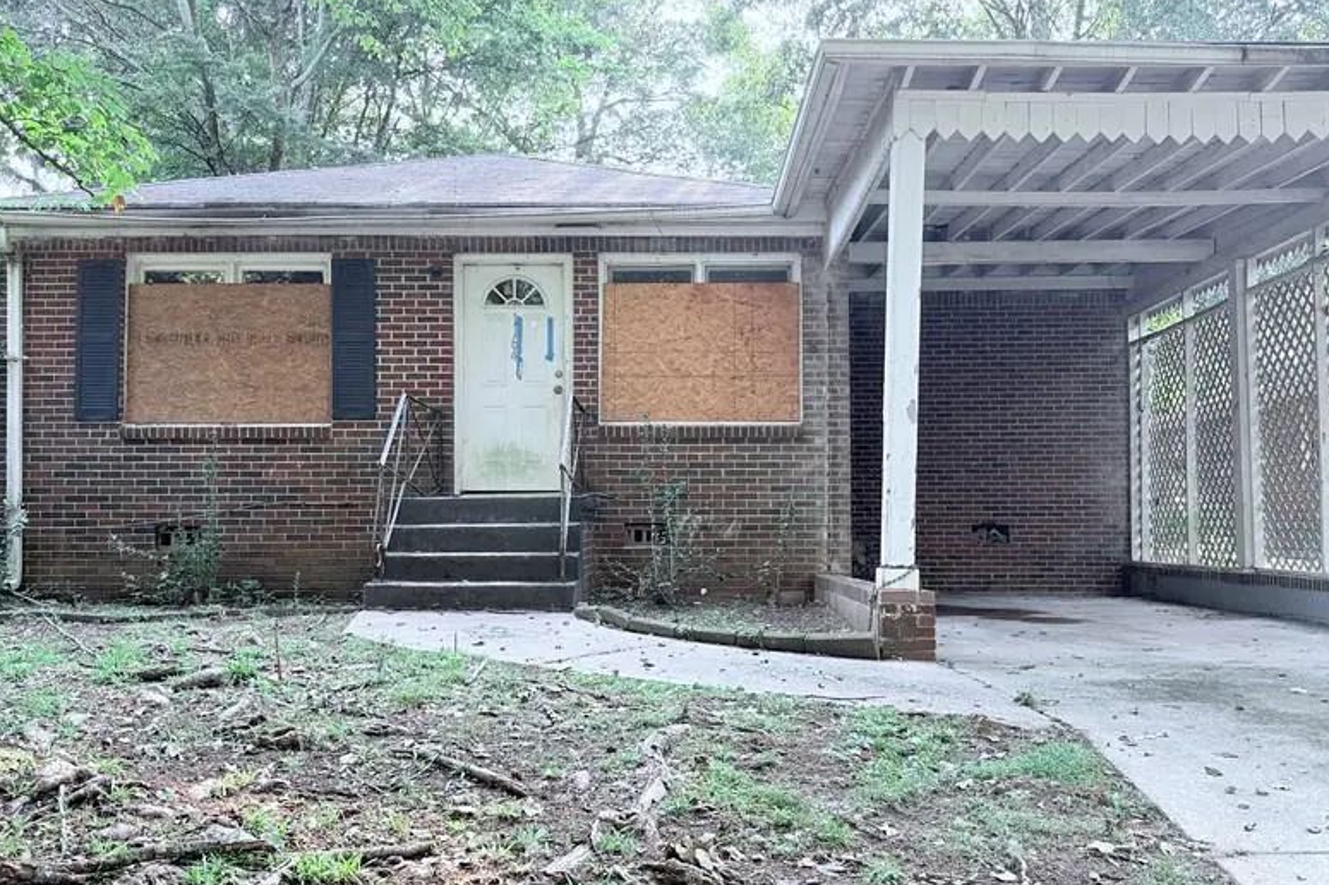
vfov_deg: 39.9
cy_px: 479
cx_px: 703
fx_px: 1218
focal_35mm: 33
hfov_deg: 57.2
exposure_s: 1/206
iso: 125
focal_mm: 6.76
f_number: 1.78
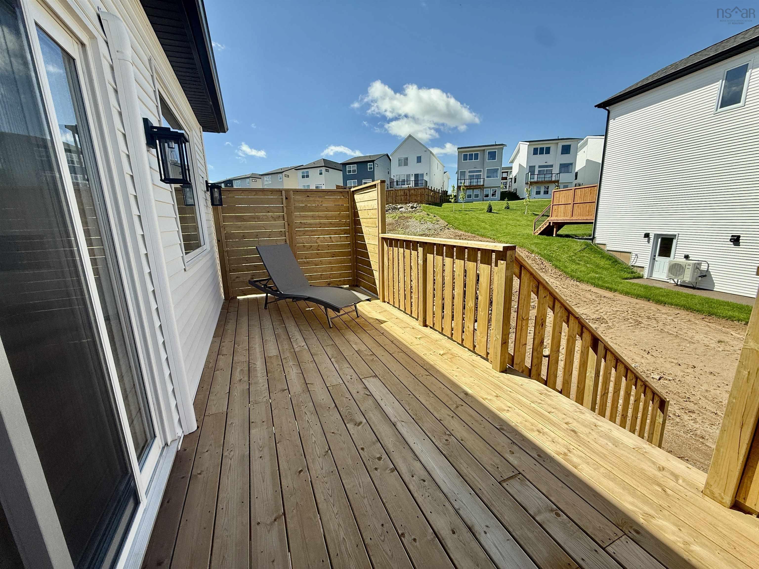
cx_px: 380
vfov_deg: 85.7
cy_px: 284
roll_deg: +1.4
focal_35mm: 14
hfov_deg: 102.1
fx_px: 307
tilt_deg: -11.1
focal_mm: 2.22
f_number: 2.2
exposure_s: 1/1285
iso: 50
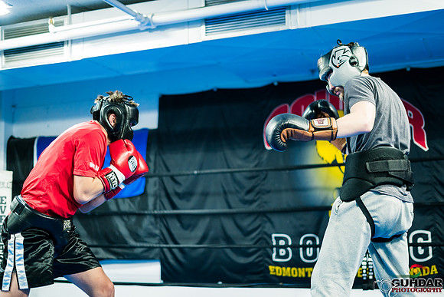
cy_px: 148
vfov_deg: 26.2
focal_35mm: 52
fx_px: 637
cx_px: 222
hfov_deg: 38.4
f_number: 1.8
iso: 2500
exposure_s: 1/400
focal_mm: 50
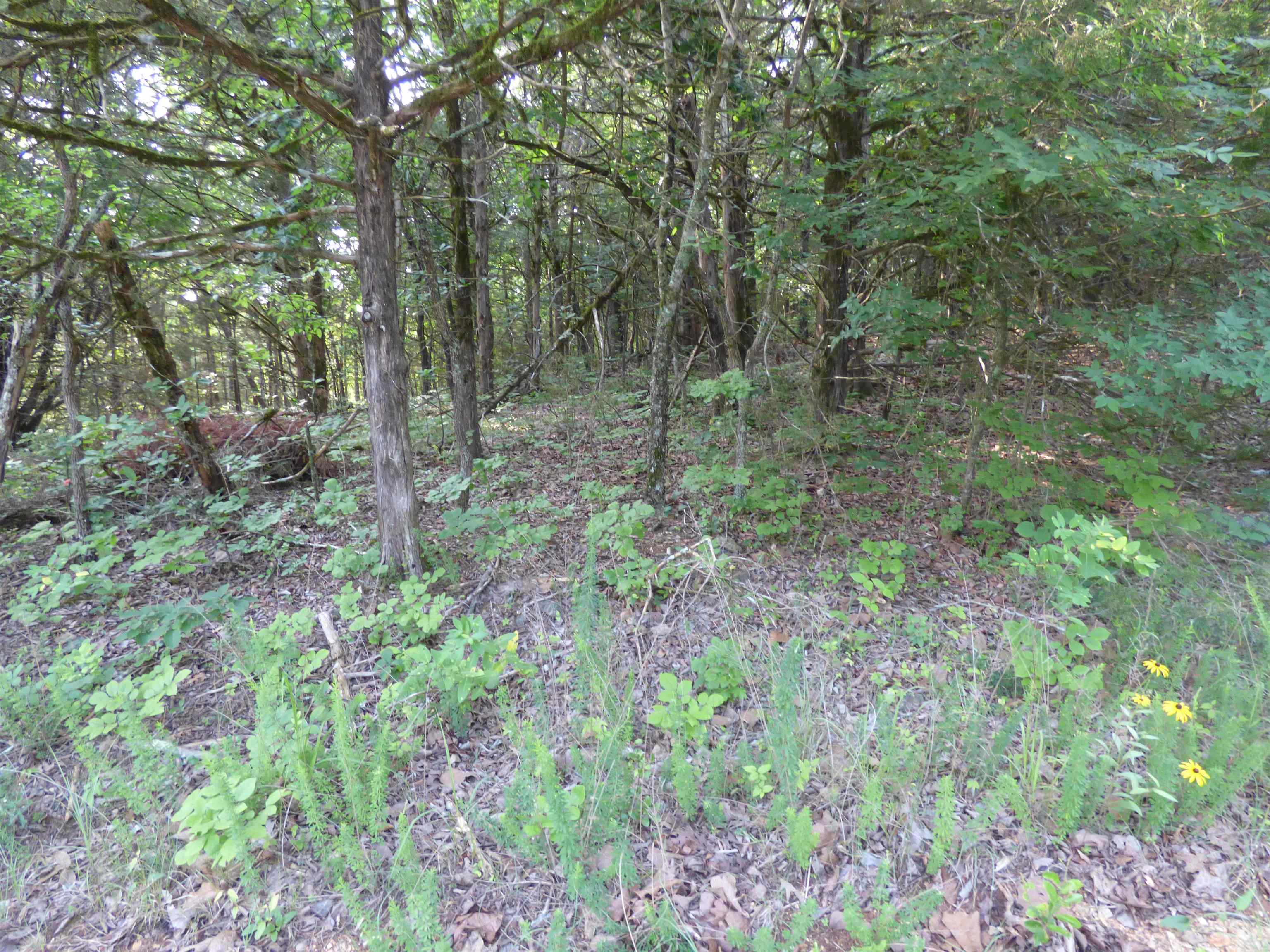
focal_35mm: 22
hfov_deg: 76.4
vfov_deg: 61.1
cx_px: 635
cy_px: 476
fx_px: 807
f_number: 2.9
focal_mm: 3.78
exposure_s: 1/60
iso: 320
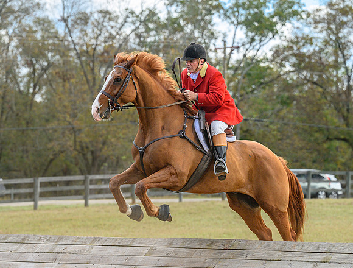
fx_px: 1599
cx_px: 140
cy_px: 152
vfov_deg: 9.6
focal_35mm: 156
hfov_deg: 12.6
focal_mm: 102
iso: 640
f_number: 3.5
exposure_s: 1/1000
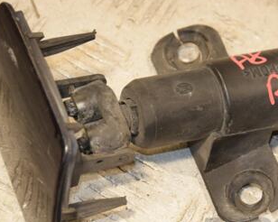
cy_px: 111
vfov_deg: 8.0
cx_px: 188
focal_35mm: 192
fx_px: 1579
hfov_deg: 10.1
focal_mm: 70
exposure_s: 1/200
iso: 800
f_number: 5.3
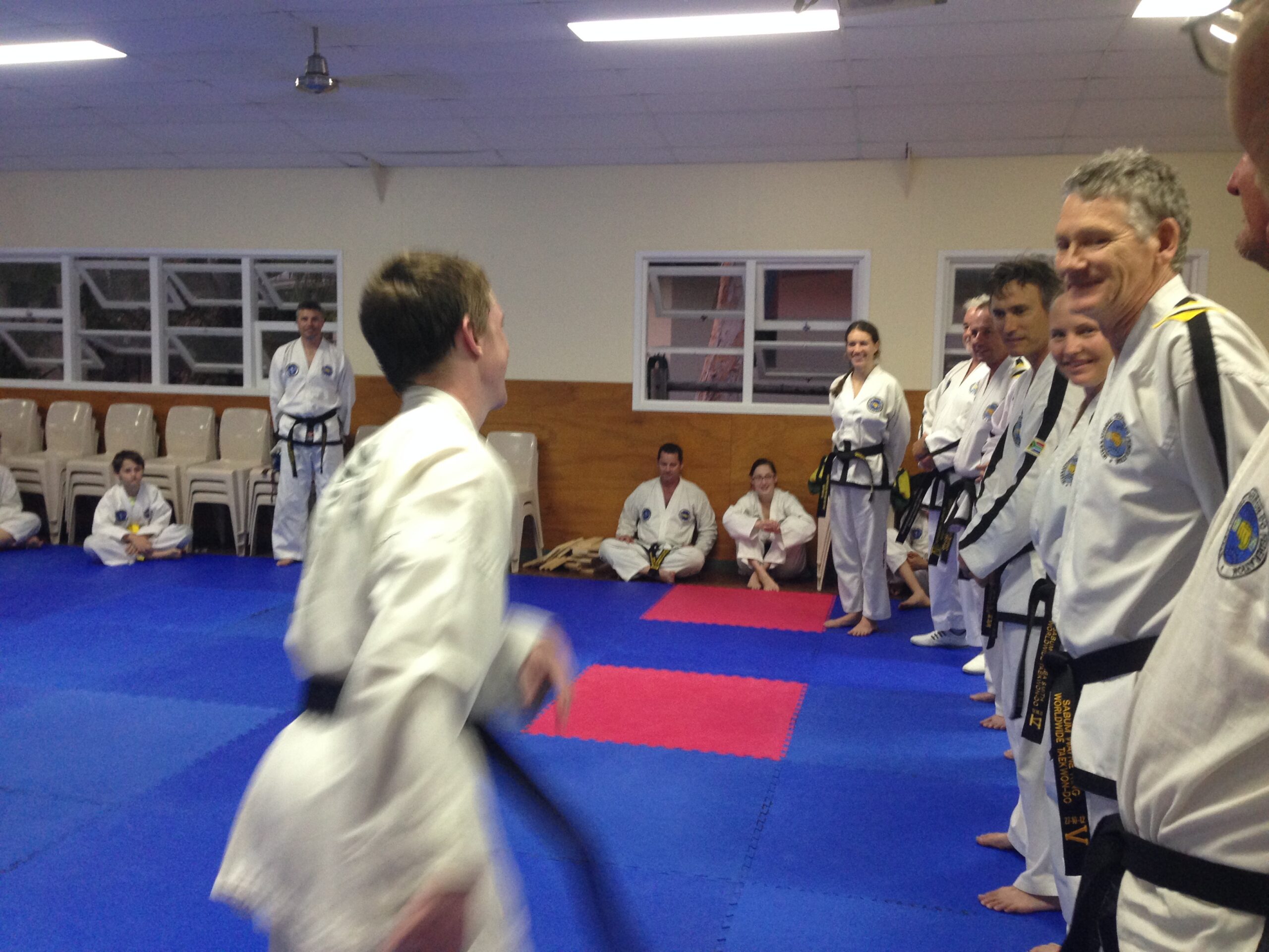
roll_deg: -1.8
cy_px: 476
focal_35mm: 33
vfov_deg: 42.9
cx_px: 634
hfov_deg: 55.4
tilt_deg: -7.6
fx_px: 1210
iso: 160
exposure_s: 1/20
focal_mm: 4.12
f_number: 2.4
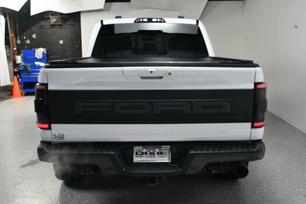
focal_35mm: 36
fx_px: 306
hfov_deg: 53.2
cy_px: 102
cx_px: 153
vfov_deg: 36.8
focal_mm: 24
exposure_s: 1/160
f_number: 13
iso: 100
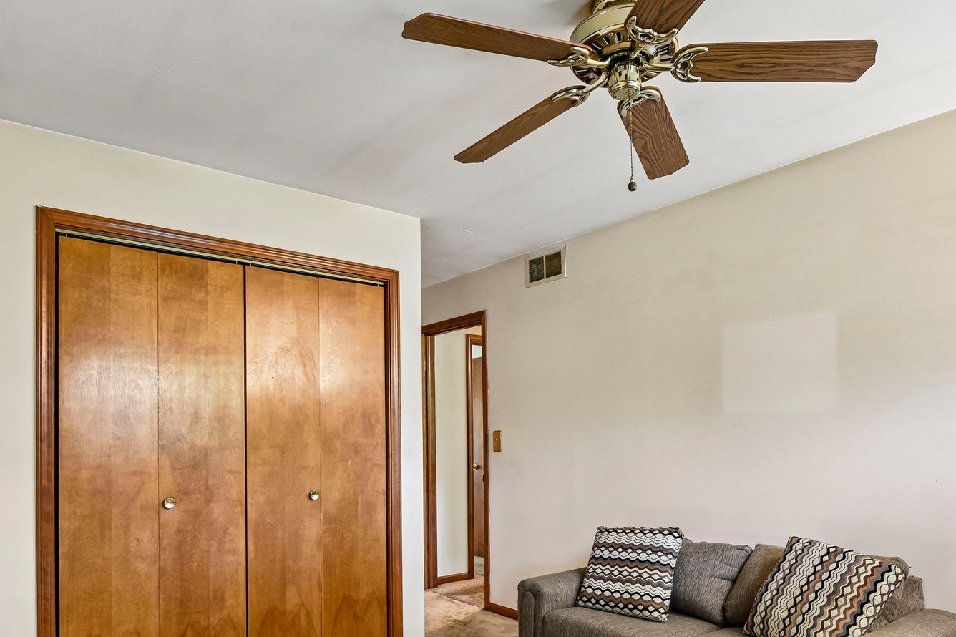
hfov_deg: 76.1
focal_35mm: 23
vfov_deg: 53.6
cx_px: 467
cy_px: 441
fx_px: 611
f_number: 8
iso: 500
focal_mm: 10
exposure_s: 1/3.33
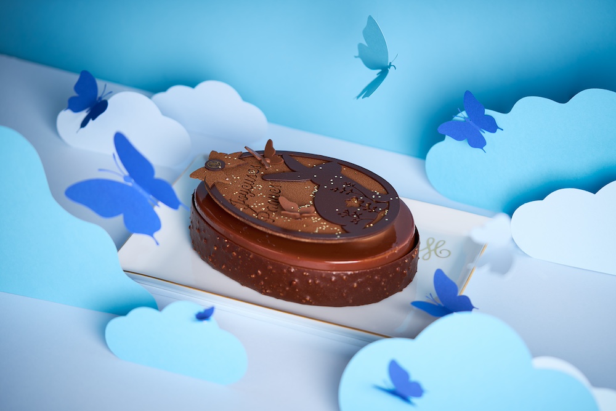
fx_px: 1540
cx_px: 308
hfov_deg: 22.6
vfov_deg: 15.2
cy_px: 206
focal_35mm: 90
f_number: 2.8
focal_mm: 90
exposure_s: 1/160
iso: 50
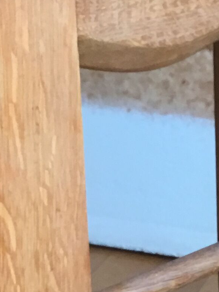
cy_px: 207
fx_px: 1096
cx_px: 199
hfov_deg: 11.3
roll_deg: -2.5
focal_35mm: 130
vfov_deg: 15.1
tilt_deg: -20.5
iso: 100
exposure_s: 1/33
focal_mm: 3.3
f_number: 2.4
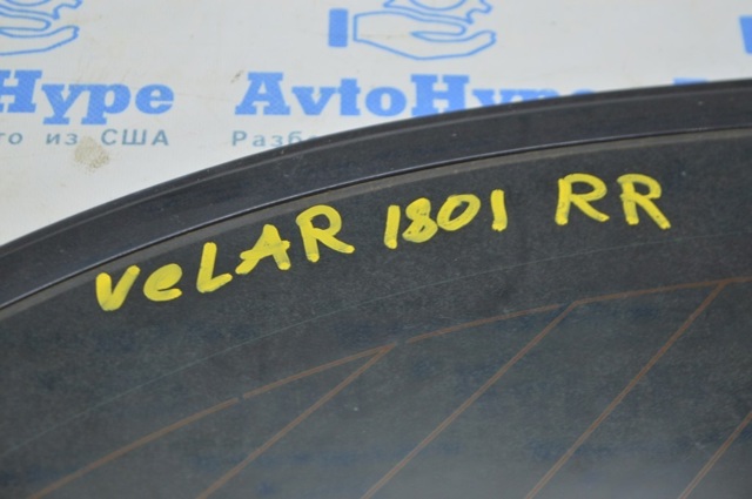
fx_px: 1627
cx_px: 376
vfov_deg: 17.4
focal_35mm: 78
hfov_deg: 26.0
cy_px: 250
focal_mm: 52
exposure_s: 1/20
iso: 400
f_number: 5.6
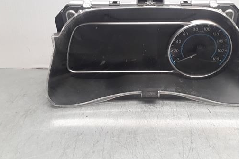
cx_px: 146
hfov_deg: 51.5
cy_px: 52
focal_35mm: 37
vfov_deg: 35.5
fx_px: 246
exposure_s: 1/50
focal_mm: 2.91
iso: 64
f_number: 1.9
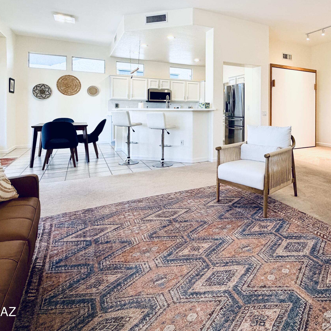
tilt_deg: +0.3
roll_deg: -0.7
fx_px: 238
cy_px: 111
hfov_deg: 67.7
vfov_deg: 67.8
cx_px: 220
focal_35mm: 22
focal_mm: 2.22
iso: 200
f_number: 2.2
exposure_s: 1/120
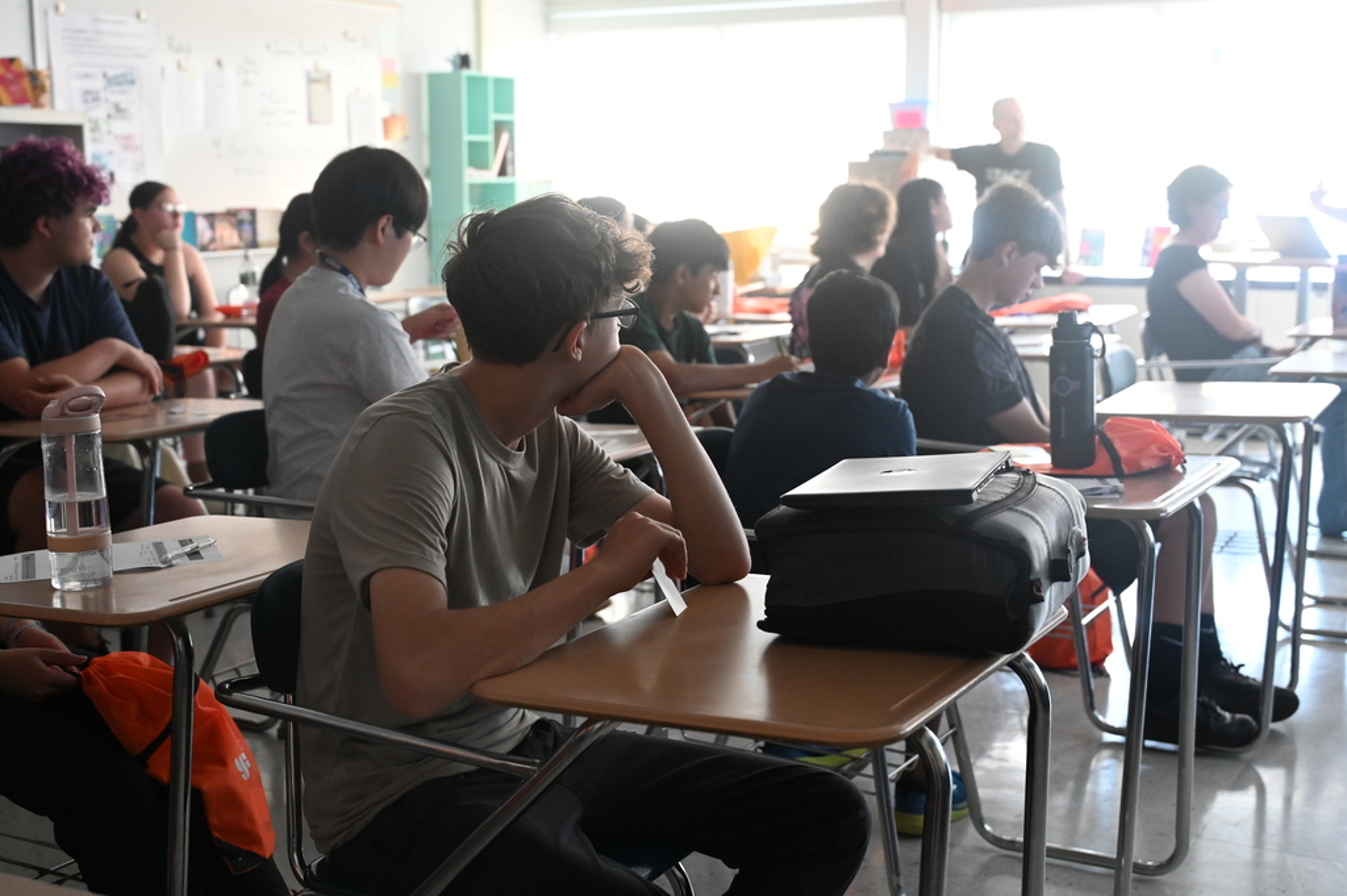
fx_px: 1682
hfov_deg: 43.6
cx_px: 674
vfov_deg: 29.8
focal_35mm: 45
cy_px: 448
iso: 3200
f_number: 4
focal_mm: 45
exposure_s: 1/125
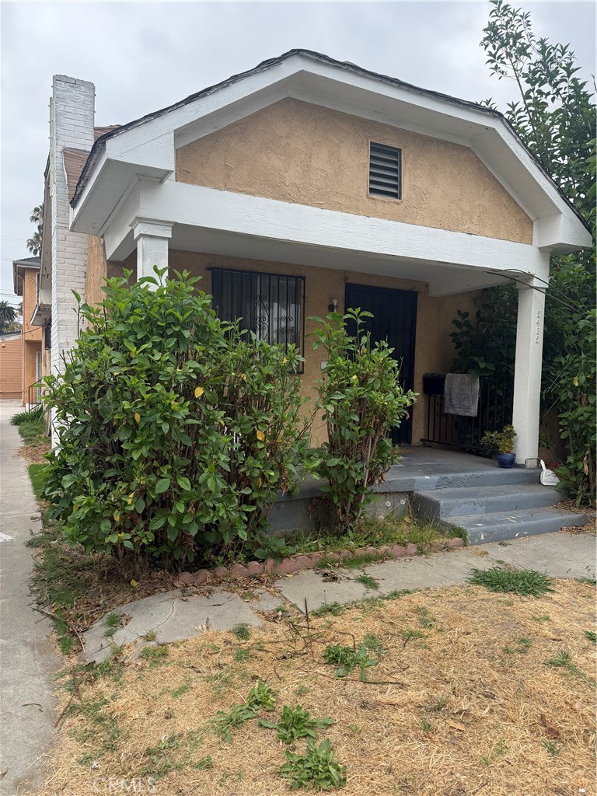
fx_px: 552
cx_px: 298
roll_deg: -1.1
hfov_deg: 56.8
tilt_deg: -2.0
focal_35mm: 24
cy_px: 398
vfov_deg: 71.6
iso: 100
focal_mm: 6.76
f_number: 1.78
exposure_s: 1/3425
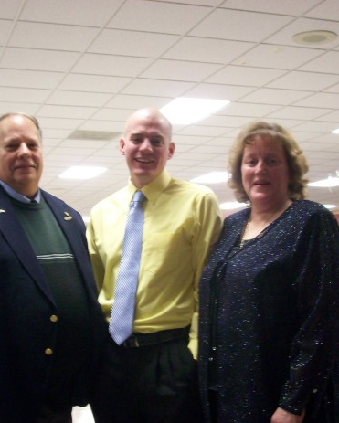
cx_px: 144
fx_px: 777
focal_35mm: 62
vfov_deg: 30.5
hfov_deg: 24.6
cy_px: 215
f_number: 3.1
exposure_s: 1/16.3
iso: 160
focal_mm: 7.6
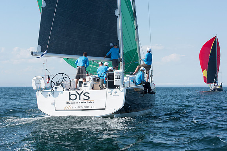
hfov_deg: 22.9
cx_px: 114
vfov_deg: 15.4
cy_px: 76
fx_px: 560
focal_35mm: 89
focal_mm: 82
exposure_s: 1/1000
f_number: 9
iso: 320
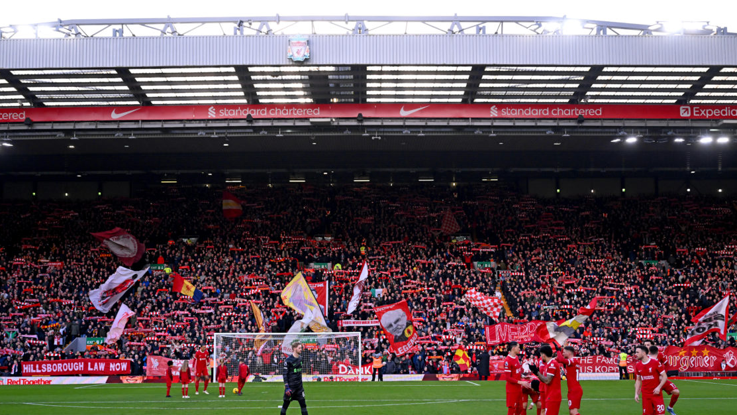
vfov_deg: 27.1
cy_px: 243
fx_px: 860
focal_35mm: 44
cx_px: 373
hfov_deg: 46.4
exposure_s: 1/3200
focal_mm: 41
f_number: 3.2
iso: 1250
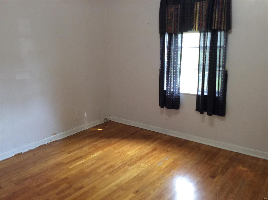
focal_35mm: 32
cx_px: 134
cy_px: 100
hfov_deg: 56.9
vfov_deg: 44.0
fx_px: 247
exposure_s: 1/24
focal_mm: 3.3
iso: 80
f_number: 2.4
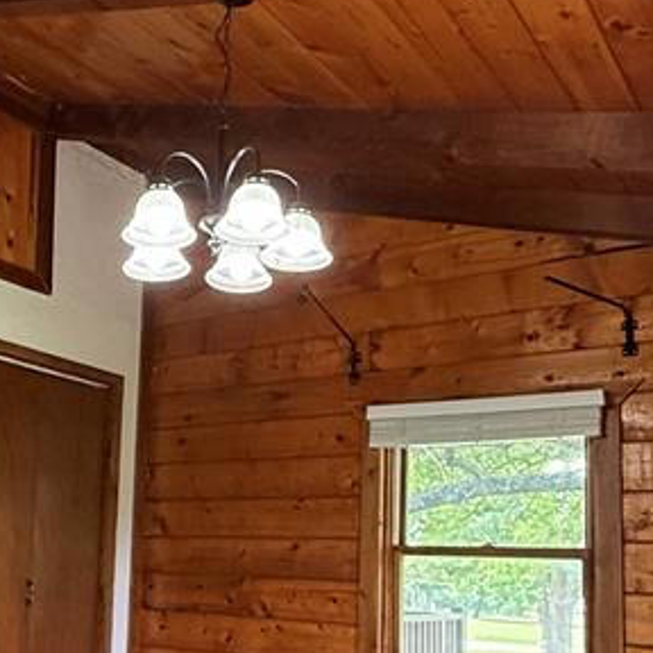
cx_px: 79
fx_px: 939
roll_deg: -2.8
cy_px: 476
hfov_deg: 36.2
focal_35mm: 44
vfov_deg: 37.6
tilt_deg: +6.5
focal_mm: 2.22
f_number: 2.2
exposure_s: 1/120
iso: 640
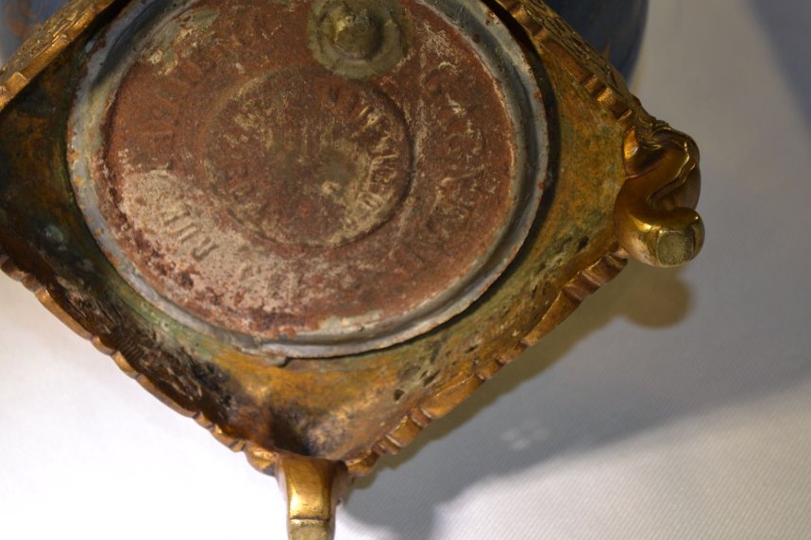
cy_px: 187
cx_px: 326
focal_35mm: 109
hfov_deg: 18.7
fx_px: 2454
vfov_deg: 12.5
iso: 110
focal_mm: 52
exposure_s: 1/125
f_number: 5.6
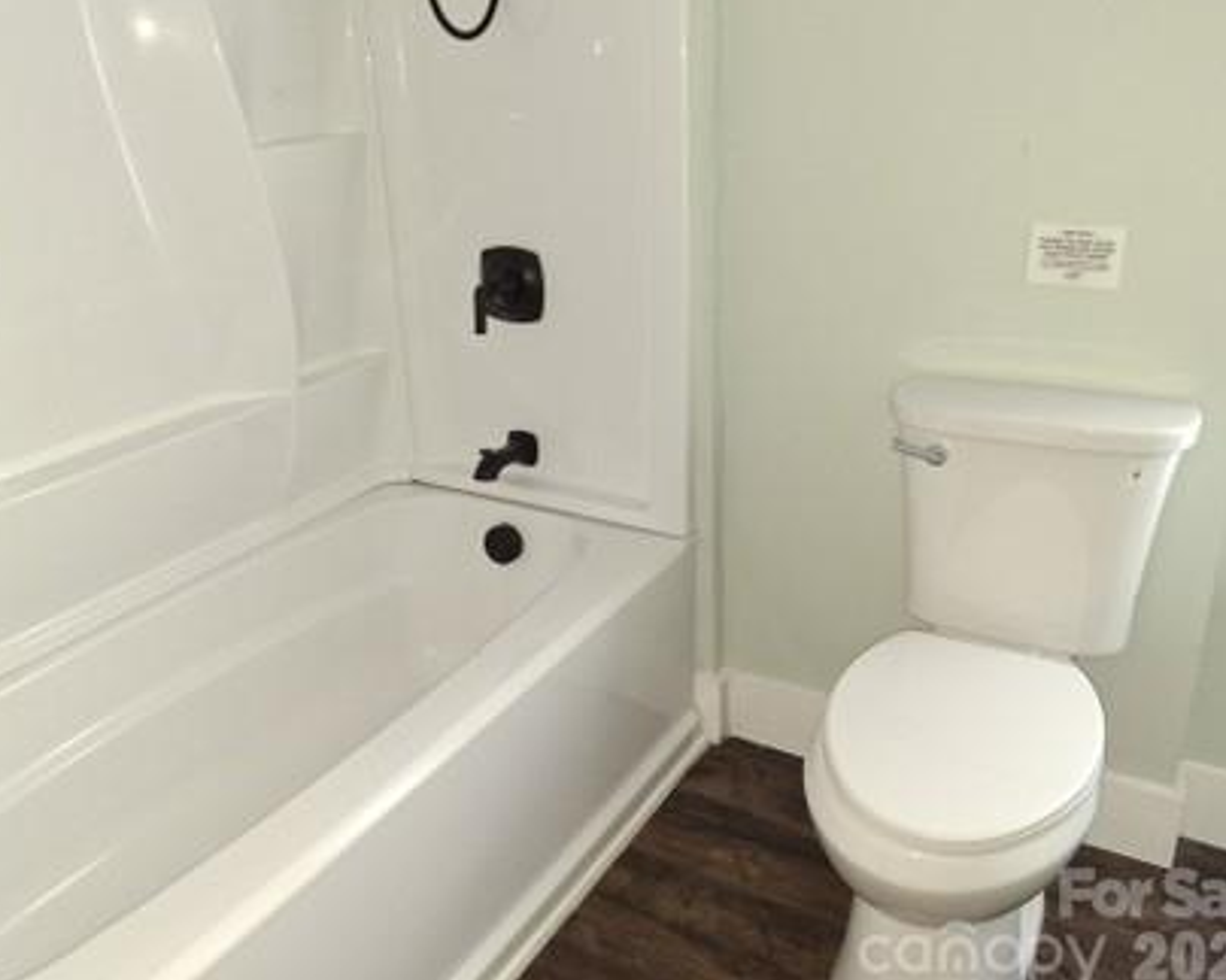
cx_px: 558
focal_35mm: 29
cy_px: 461
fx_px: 1052
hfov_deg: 60.4
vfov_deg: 49.9
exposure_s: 1/33
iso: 25
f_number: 1.8
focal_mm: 4.69
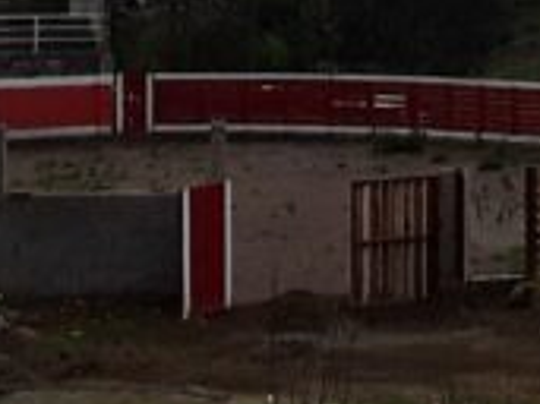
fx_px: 2900
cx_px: 591
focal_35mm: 186
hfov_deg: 10.5
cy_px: -110
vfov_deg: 7.9
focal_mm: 3.3
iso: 40
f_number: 2.2
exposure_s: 1/1383
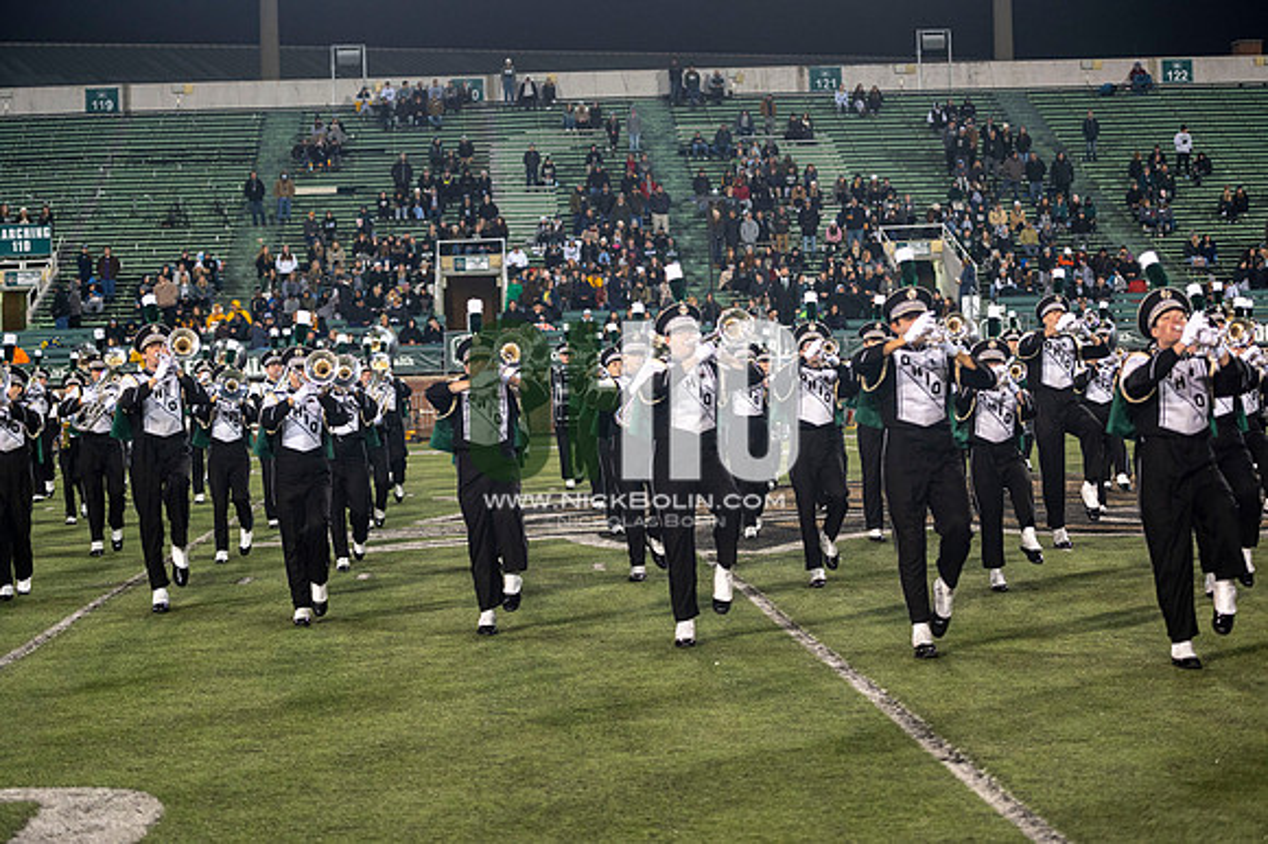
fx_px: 2464
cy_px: 422
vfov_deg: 19.4
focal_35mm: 70
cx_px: 634
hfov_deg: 28.9
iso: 1000
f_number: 2.8
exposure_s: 1/500
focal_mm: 70
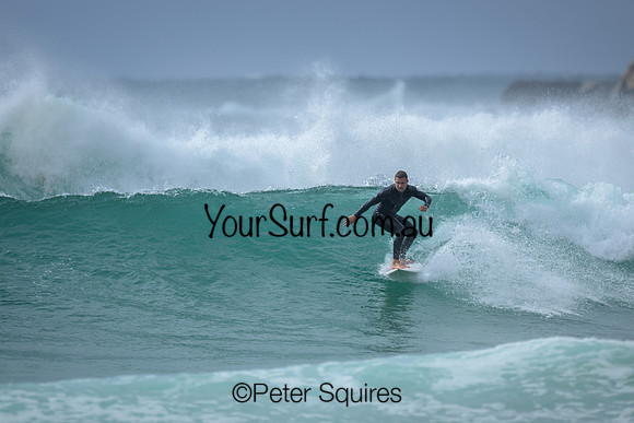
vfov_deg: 1.7
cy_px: 212
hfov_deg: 2.6
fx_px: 14092
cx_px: 317
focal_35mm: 800
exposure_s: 1/2000
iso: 160
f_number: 6.3
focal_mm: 800
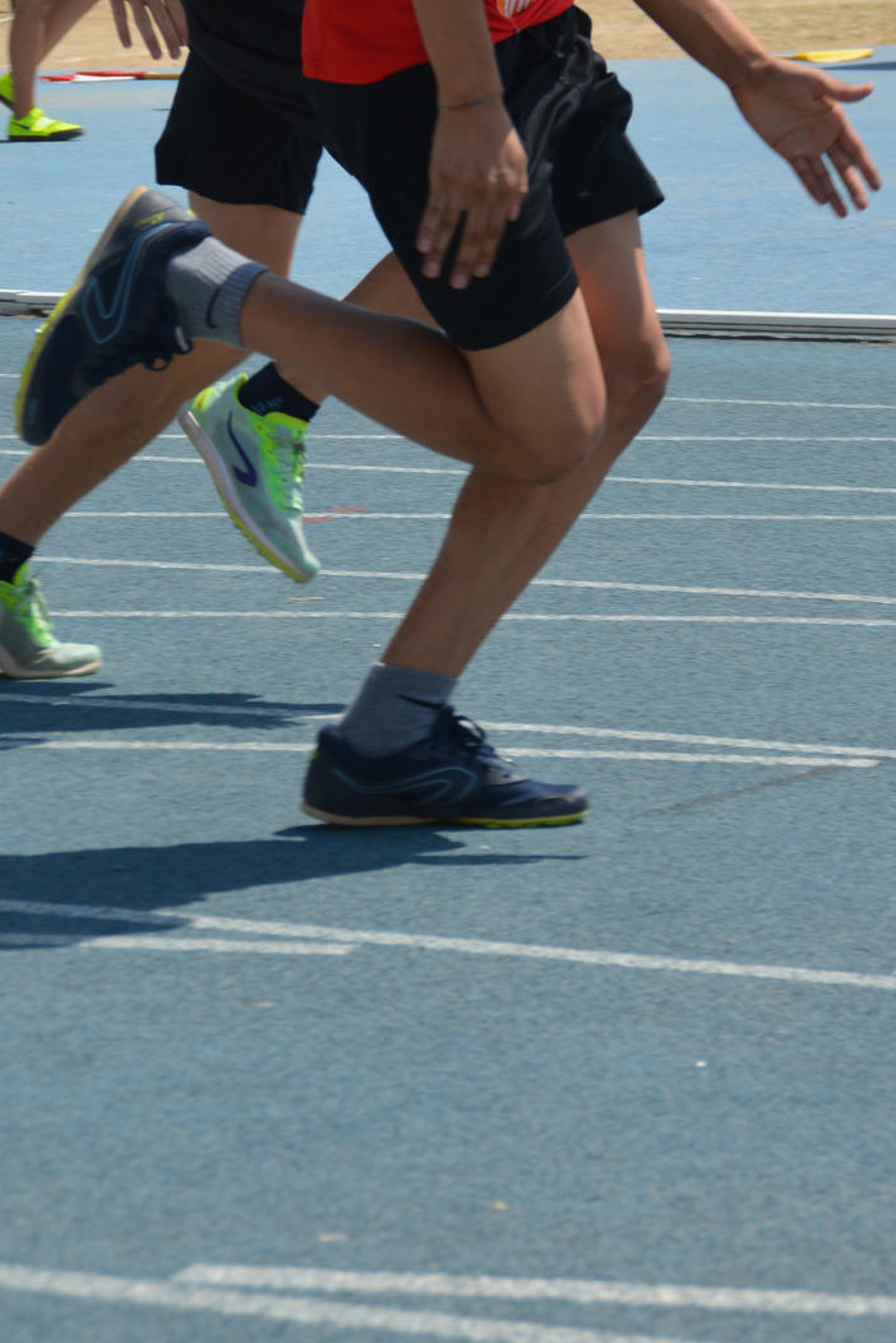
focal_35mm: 175
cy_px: 130
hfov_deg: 7.8
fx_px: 6533
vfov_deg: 11.7
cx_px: 655
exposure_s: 1/800
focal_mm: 60
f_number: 7.1
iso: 200
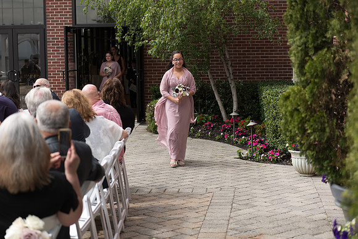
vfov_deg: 19.5
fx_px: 696
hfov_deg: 28.8
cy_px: 120
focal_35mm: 70
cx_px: 179
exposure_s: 1/640
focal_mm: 70
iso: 64
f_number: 2.8
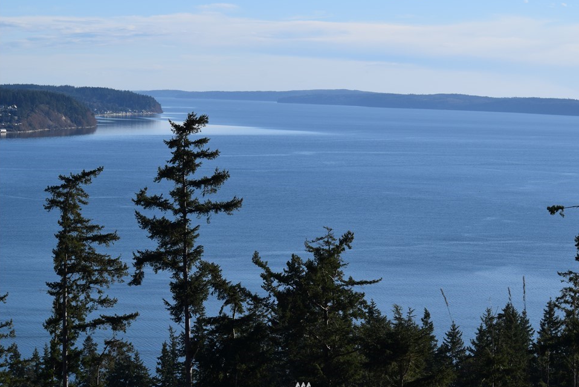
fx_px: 1641
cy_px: 193
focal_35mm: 102
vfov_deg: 13.4
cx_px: 326
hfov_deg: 20.0
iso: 200
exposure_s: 1/320
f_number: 9
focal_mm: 60
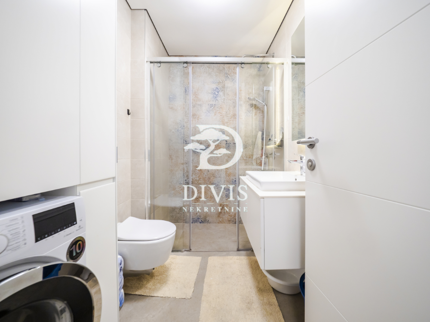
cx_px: 215
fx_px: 174
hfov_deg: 102.1
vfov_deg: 85.7
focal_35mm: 14
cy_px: 161
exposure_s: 1/15
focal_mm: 7
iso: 400
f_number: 4
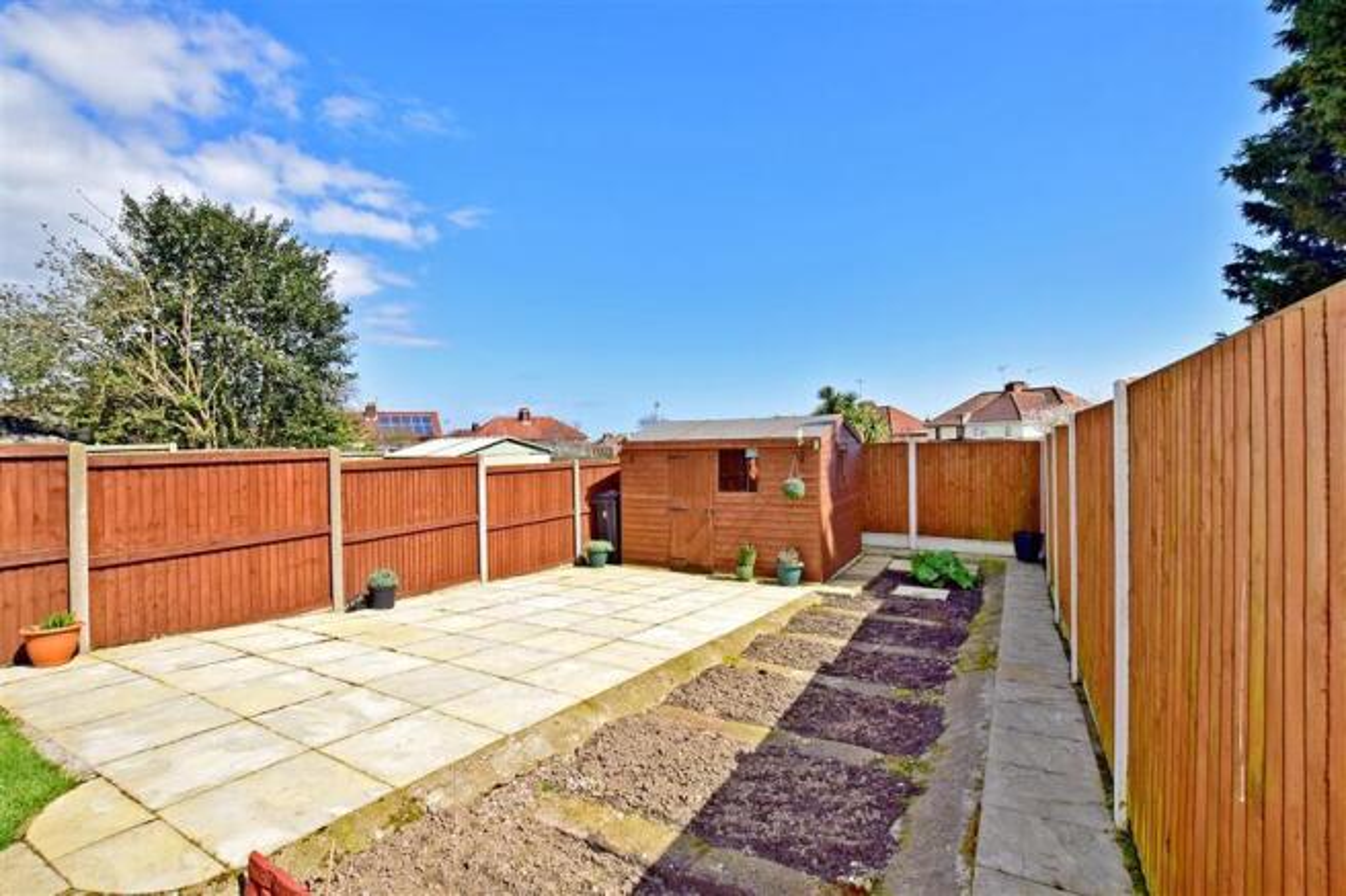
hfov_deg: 100.4
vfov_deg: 77.3
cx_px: 673
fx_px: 561
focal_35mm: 15
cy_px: 448
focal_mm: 10
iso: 400
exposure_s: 1/200
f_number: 20
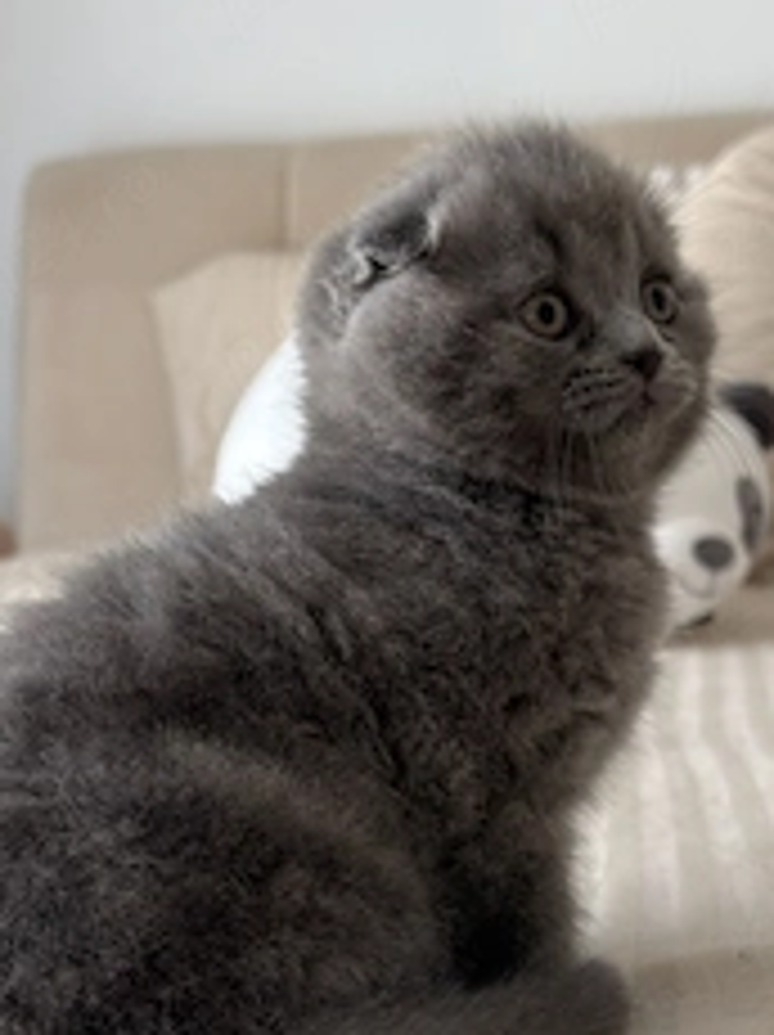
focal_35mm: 61
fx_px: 1822
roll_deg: +1.6
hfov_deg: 24.0
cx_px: 454
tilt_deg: -8.3
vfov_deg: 31.5
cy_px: 675
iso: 125
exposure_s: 1/60
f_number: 1.78
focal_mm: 6.76
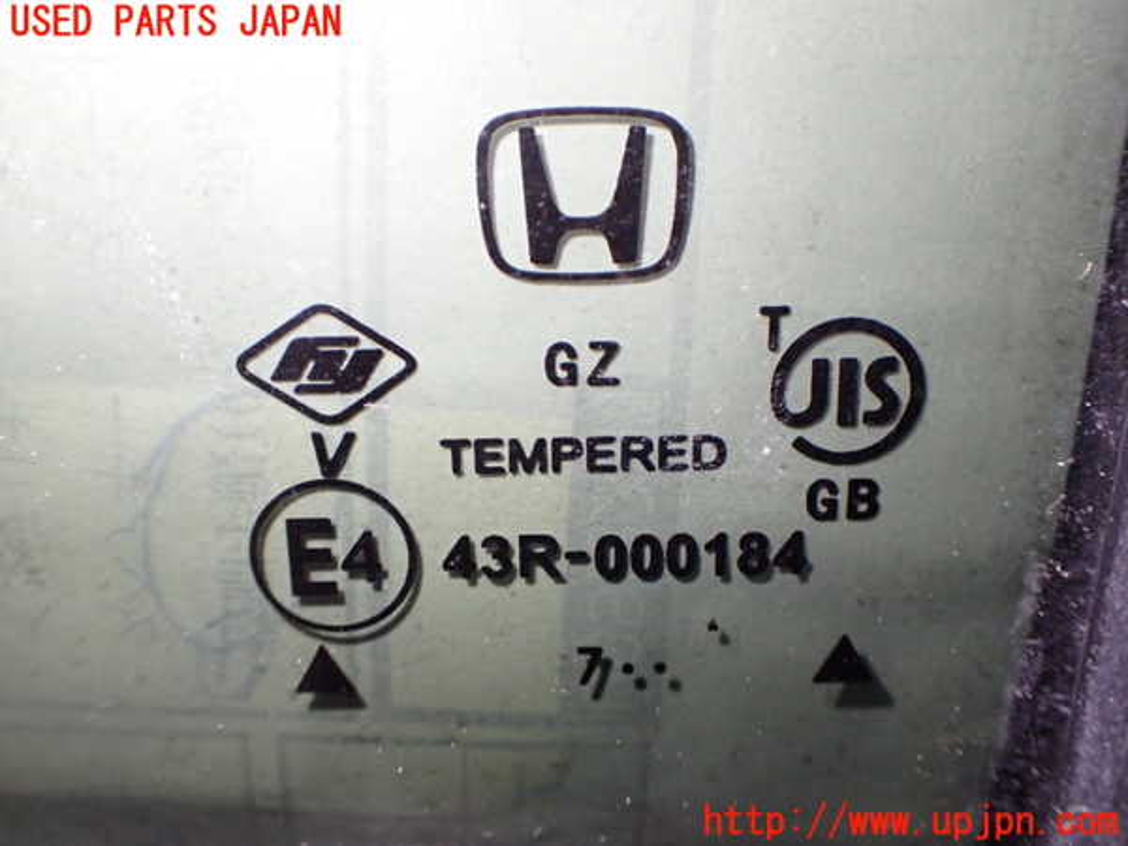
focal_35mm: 36
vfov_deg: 39.7
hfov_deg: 51.4
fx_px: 1173
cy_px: 423
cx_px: 564
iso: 800
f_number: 2.5
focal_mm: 6.37
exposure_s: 1/40
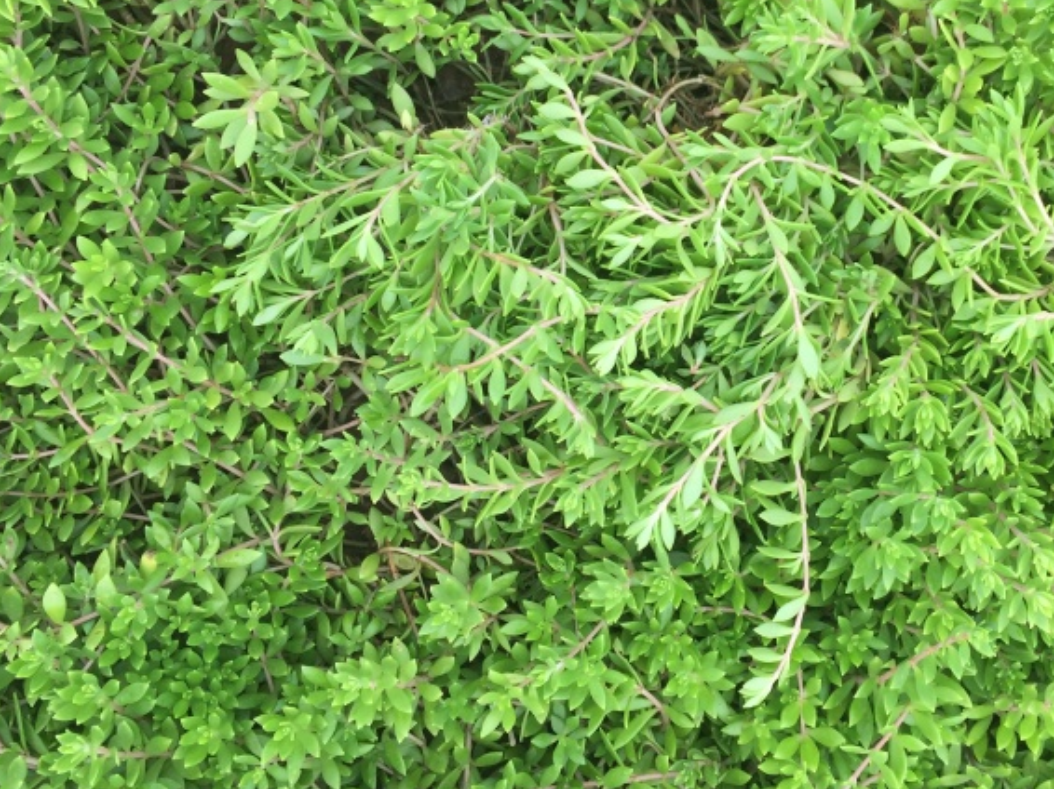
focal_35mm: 41
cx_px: 702
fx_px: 1248
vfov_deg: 34.8
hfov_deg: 45.1
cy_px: 264
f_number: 2.2
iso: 32
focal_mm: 4.15
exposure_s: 1/347
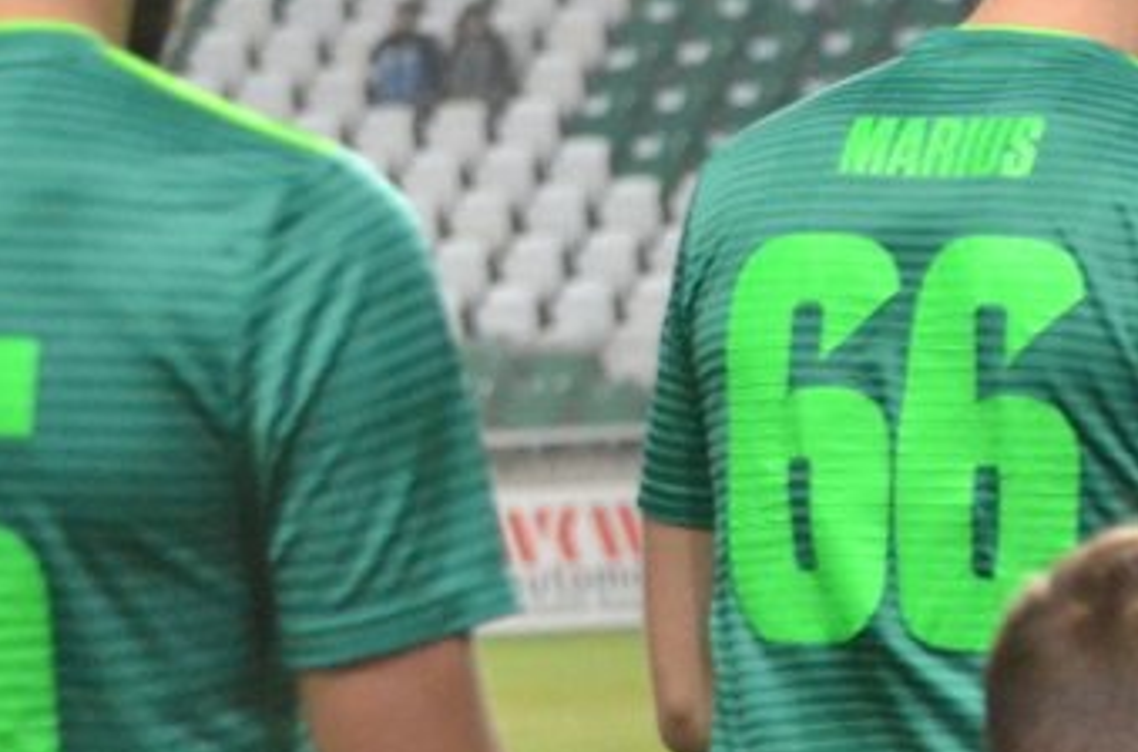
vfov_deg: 3.7
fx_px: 11726
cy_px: 552
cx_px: 1652
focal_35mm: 372
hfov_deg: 5.5
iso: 3200
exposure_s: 1/320
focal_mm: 70
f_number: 4.5
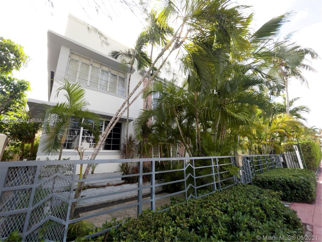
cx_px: 161
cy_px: 121
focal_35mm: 13
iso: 25
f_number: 2.4
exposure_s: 1/174
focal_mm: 1.54
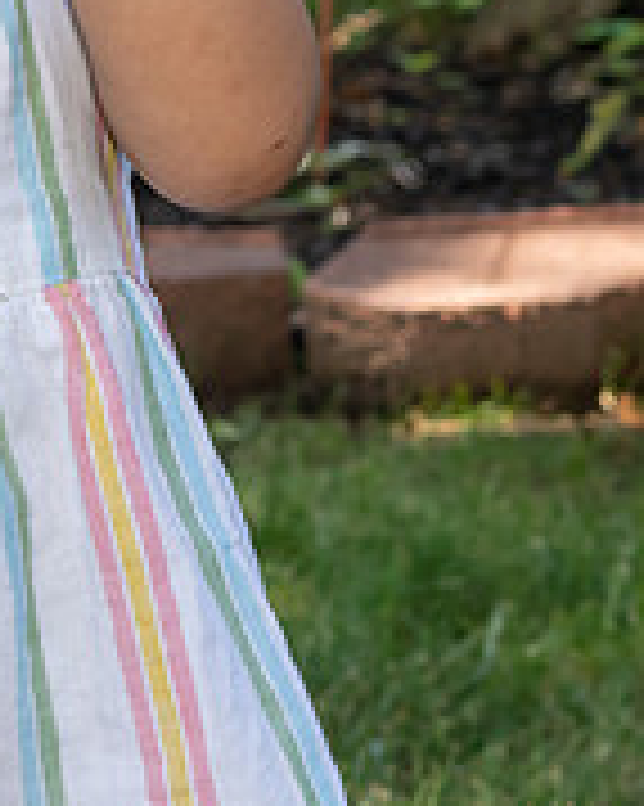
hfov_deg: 6.9
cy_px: -31
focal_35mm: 223
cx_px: -3
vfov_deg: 8.6
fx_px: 5317
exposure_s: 1/250
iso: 250
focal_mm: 38
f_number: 5
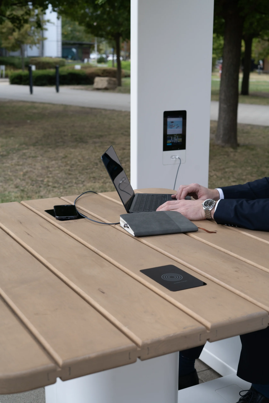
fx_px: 560
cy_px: 202
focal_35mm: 50
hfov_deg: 27.0
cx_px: 134
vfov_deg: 39.6
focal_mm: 50
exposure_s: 1/350
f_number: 5.6
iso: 400
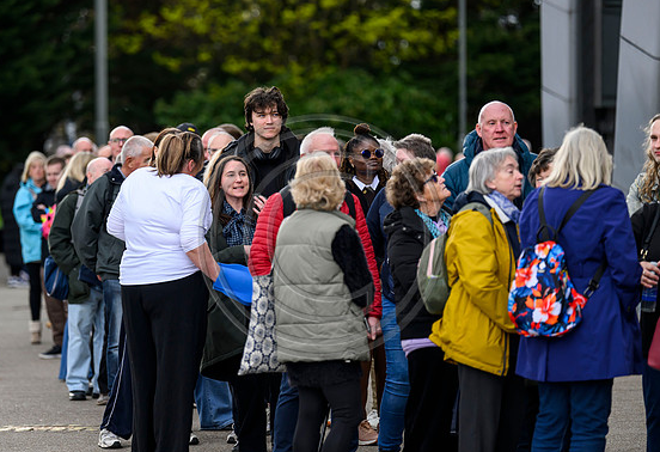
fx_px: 4659
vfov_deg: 5.6
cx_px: 248
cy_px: 193
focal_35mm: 252
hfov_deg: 8.1
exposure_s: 1/1250
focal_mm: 200
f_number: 3.2
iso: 640
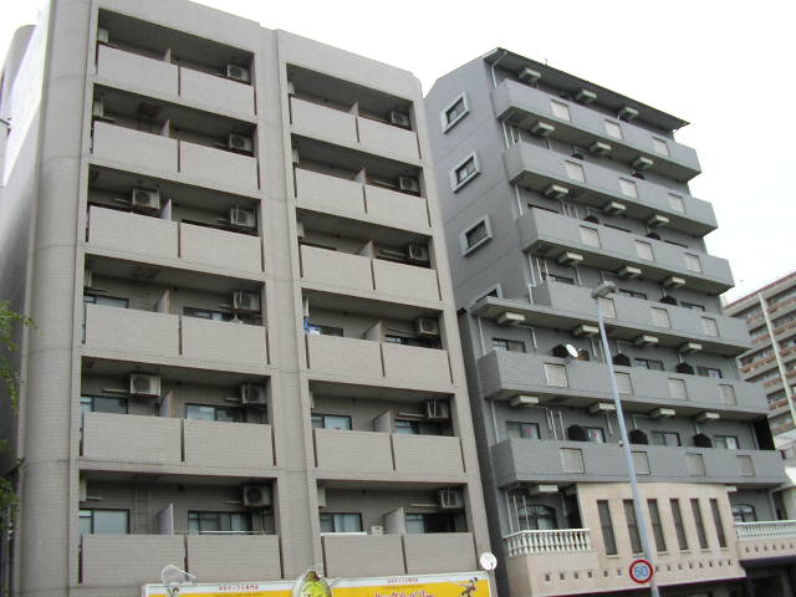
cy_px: 298
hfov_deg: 49.0
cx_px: 398
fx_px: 874
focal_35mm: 38
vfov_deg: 37.7
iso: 50
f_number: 4.1
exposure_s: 1/243
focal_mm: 5.8
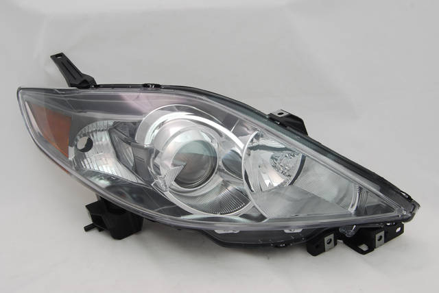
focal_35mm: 45
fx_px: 549
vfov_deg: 29.9
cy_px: 146
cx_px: 220
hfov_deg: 43.6
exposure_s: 1
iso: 100
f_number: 11
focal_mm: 30
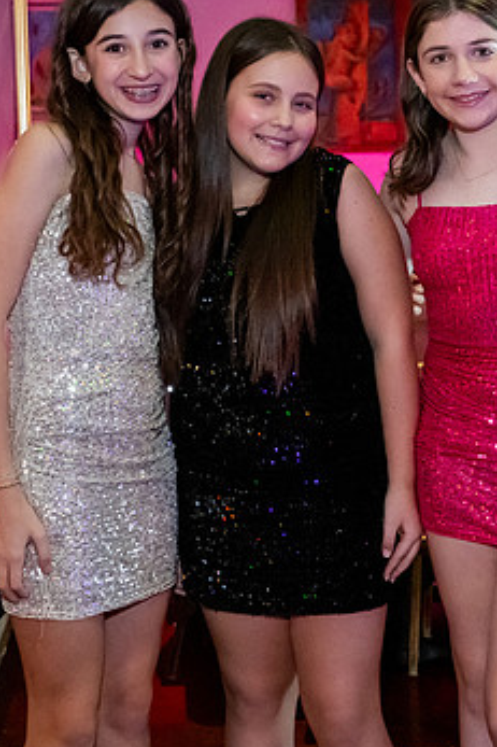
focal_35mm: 73
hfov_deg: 18.5
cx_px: 391
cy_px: 293
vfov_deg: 27.6
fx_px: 1513
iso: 6400
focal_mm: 24.9
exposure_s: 1/60
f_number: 4
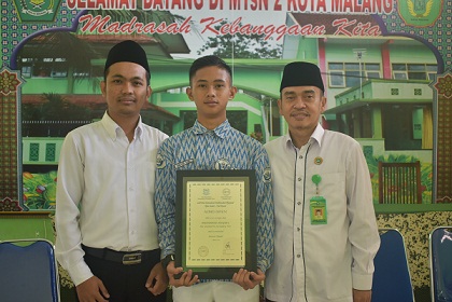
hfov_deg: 46.4
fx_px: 527
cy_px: 151
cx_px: 226
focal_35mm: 42
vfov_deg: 31.9
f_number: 4.2
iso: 400
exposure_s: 1/50
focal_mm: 28
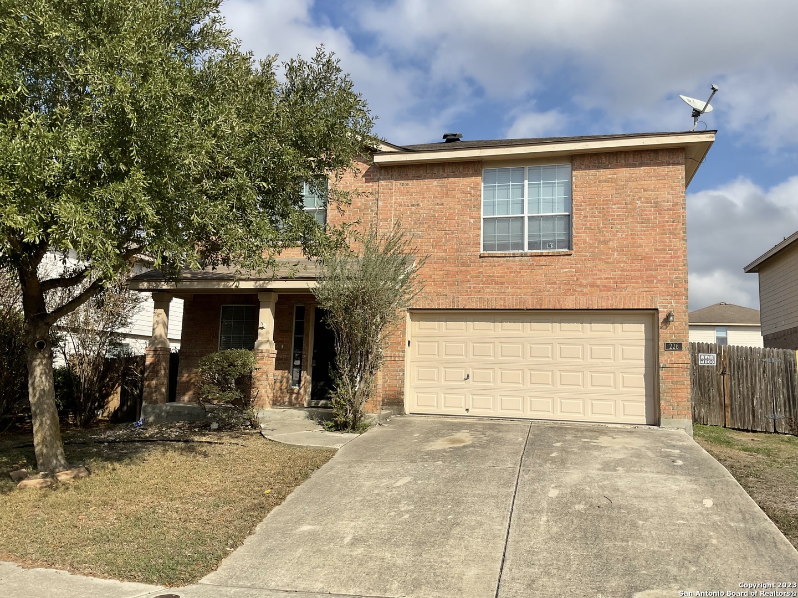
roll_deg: -2.3
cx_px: 399
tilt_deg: +7.3
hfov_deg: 61.7
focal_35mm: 29
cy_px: 299
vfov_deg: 48.2
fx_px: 669
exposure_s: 1/3322
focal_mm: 3
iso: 16
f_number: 1.8
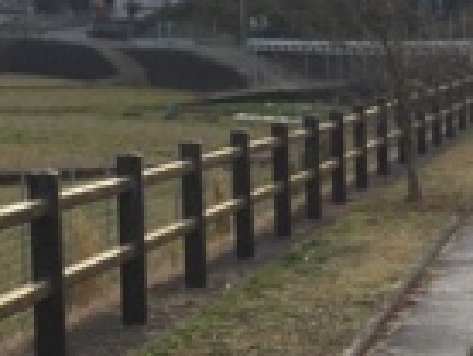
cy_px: 175
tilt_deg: -5.4
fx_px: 1725
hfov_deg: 14.4
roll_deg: +0.5
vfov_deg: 11.8
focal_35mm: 126
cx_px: 740
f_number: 2.2
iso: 32
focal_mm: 4.15
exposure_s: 1/444
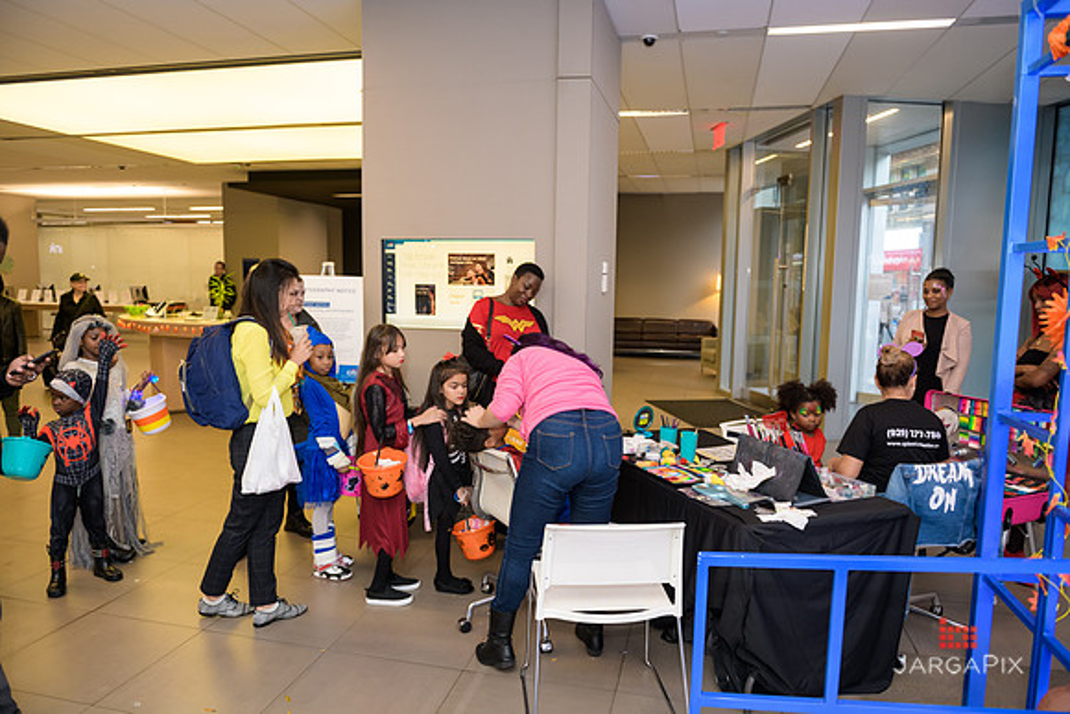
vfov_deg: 53.2
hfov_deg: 73.7
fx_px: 713
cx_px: 535
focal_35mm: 24
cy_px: 357
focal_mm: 24
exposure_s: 1/100
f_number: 3.2
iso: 800
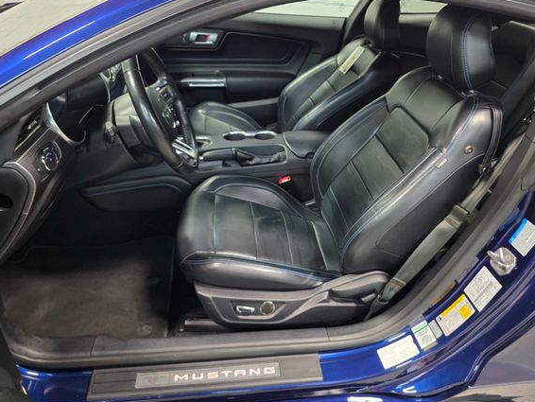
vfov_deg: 53.0
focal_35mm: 26
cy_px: 186
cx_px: 285
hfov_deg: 67.2
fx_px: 402
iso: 640
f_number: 1.7
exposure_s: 1/120
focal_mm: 6.3
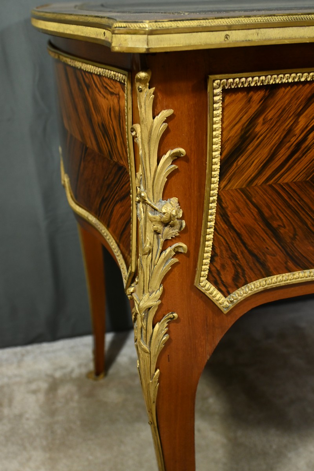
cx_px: 157
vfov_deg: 48.7
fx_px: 520
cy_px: 236
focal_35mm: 40
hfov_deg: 33.6
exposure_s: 1/15
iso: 1000
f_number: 5.6
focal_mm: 26.5
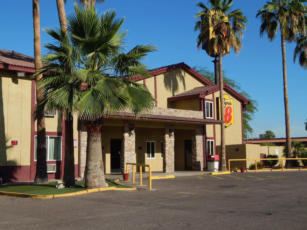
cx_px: 154
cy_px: 115
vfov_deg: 29.7
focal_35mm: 49
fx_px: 435
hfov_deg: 38.9
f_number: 3.7
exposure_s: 1/1250
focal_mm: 8.6
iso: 125
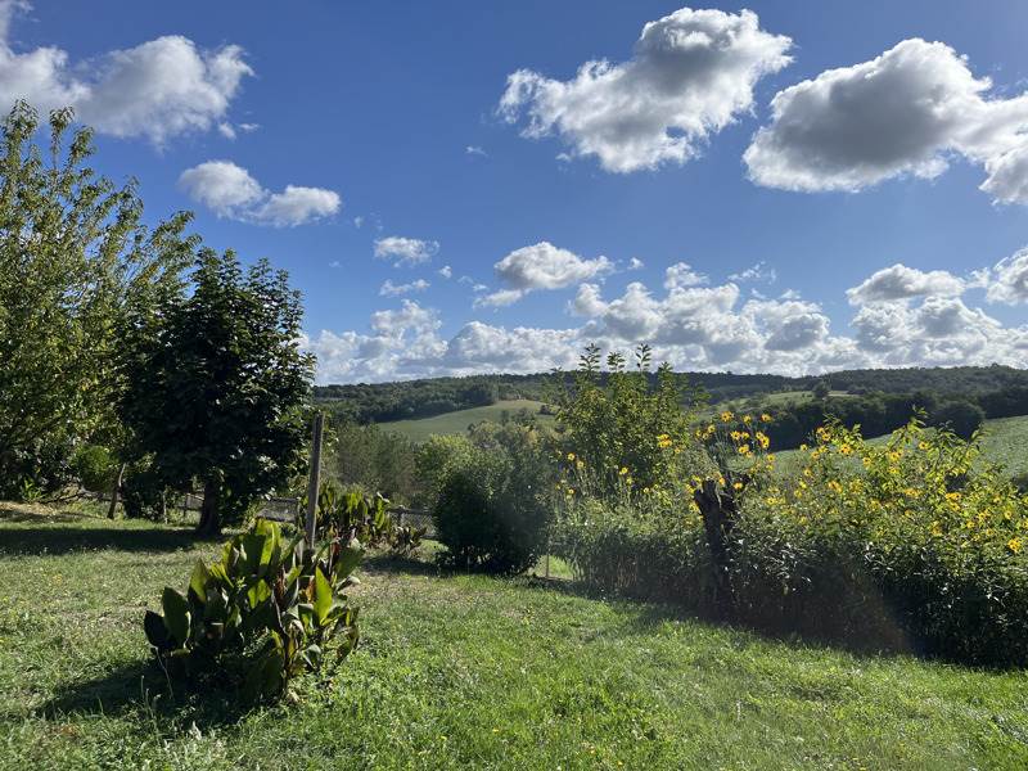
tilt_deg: +1.3
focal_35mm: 26
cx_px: 514
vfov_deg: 53.1
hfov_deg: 67.3
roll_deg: +0.3
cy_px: 386
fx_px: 772
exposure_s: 1/5848
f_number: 1.6
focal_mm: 5.1
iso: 50
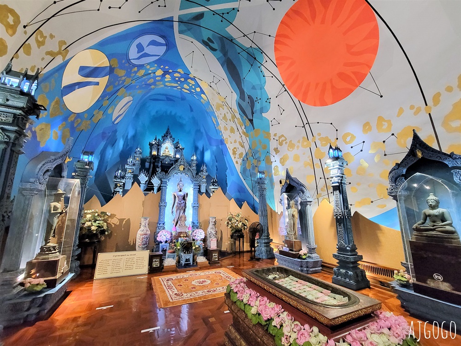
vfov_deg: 89.9
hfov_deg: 106.2
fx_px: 173
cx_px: 230
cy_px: 173
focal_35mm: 13
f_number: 2.2
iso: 1000
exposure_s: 1/25
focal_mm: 2.2
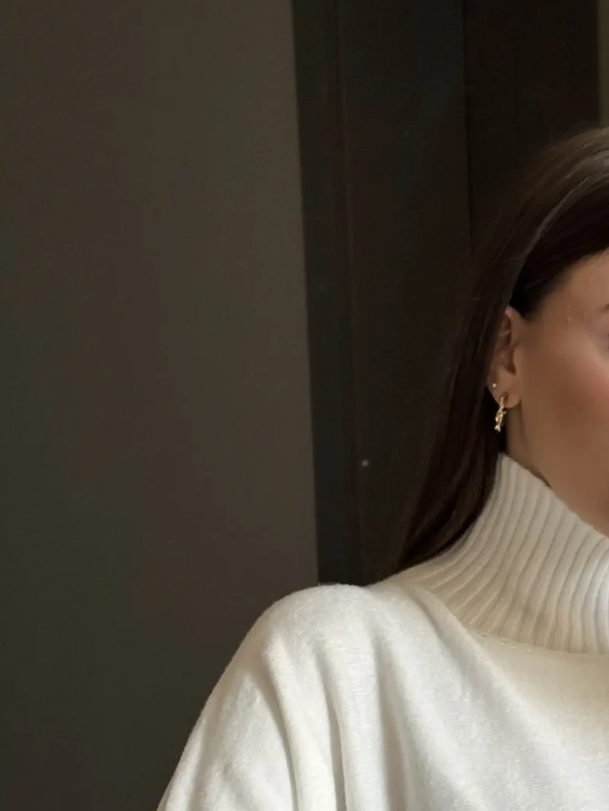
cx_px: 692
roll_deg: +0.1
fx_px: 2767
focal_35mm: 118
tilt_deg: -9.3
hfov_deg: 12.3
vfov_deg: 16.3
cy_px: 842
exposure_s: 1/92
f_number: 1.78
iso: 80
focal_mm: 6.86
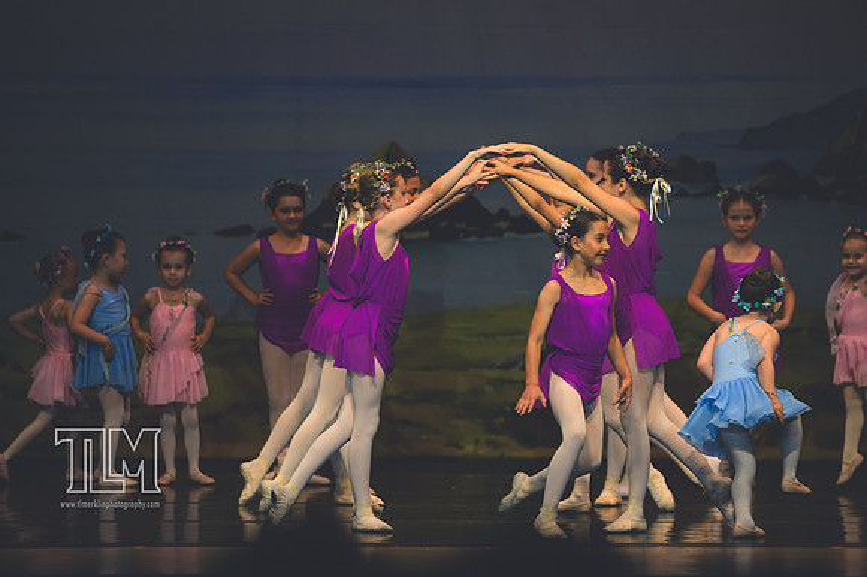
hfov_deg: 6.9
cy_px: 288
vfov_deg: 4.6
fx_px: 7221
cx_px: 434
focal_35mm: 300
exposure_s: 1/500
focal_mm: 200
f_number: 2.8
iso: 450
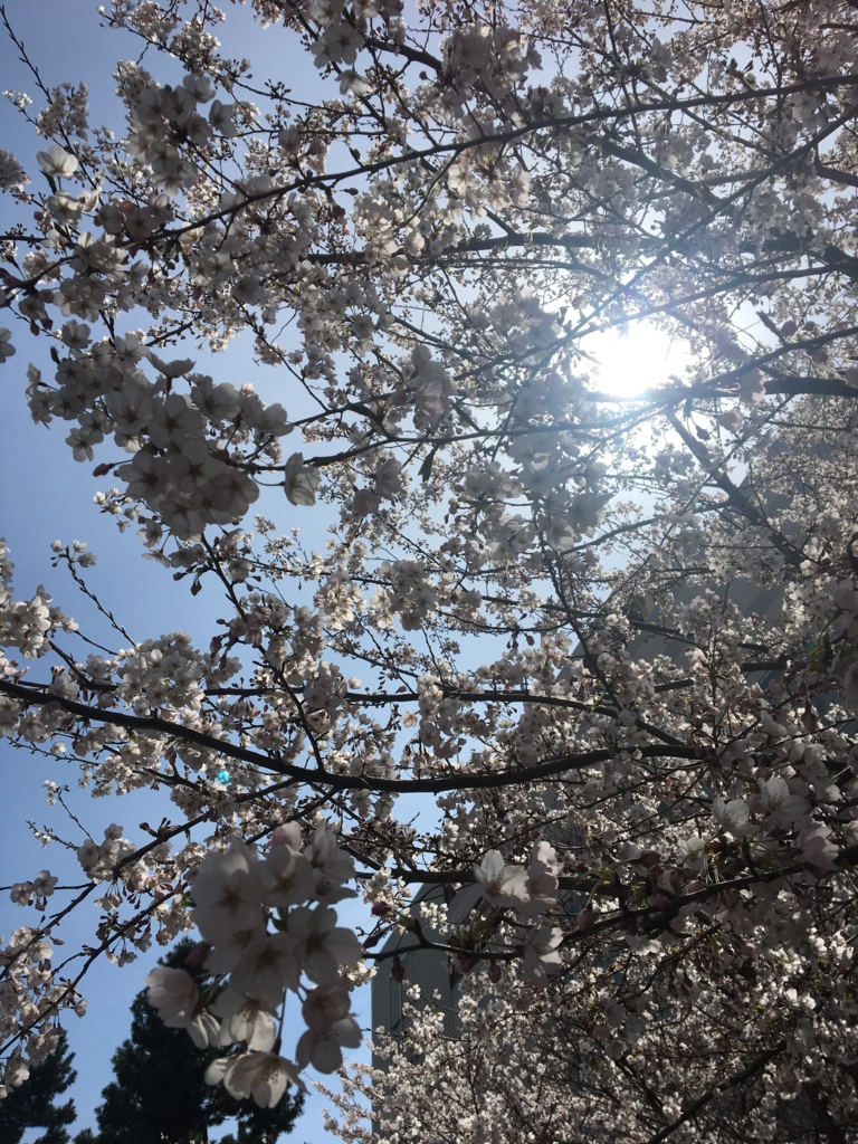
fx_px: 958
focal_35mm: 29
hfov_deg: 48.2
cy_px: 572
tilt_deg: +47.5
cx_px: 429
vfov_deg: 61.7
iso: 25
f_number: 2.2
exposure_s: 1/5128
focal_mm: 4.15
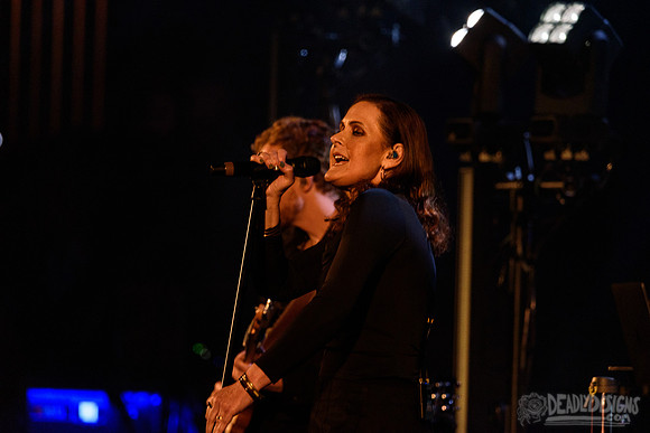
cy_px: 216
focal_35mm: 440
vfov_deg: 3.1
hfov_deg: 4.7
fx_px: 7946
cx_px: 325
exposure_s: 1/125
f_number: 6
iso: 3200
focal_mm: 440
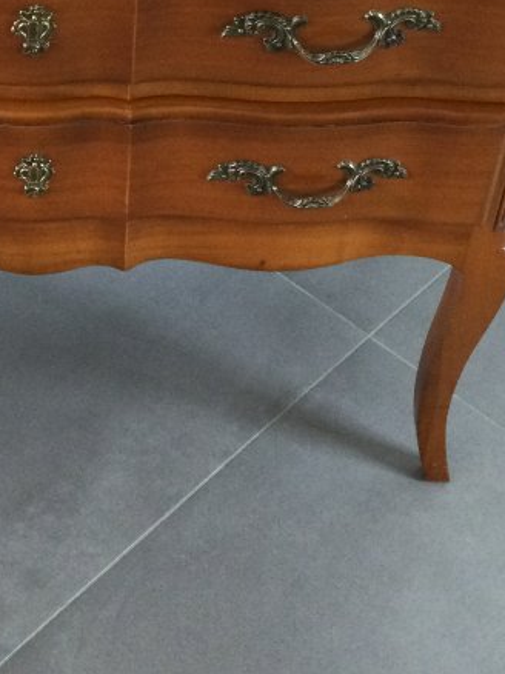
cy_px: 195
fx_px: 1655
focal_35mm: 85
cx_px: 15
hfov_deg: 17.0
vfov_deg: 22.9
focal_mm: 3.3
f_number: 2.4
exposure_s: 1/33
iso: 200
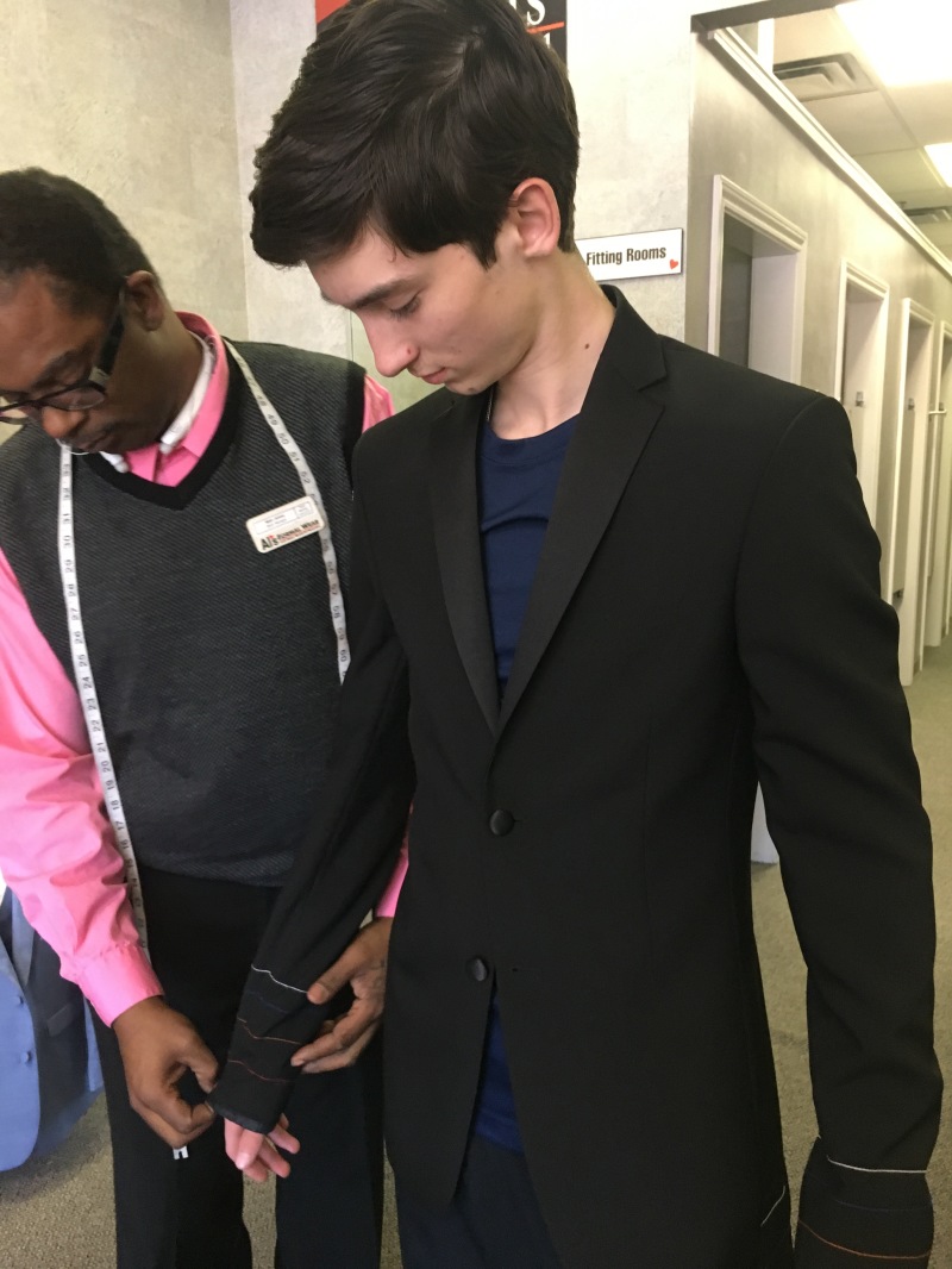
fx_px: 1063
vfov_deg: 61.6
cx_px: 476
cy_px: 634
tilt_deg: -9.8
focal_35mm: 29
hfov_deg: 48.2
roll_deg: +1.0
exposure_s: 1/30
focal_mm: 4.15
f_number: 2.2
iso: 200
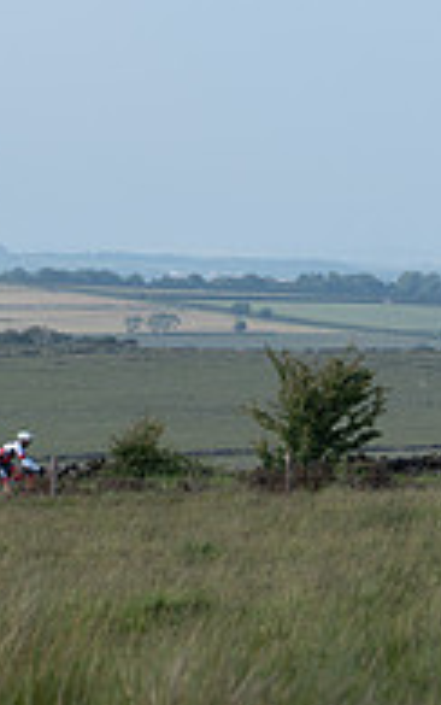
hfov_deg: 4.3
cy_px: 45
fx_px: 5822
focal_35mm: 303
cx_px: 210
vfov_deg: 6.9
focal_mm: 100
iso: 200
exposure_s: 1/320
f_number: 6.3
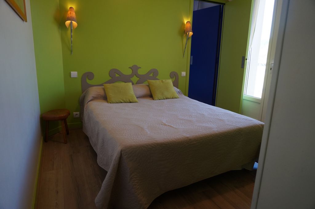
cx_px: 158
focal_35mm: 24
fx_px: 210
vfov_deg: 53.0
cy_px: 104
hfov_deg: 73.8
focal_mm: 16
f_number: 4
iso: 500
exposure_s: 1/160
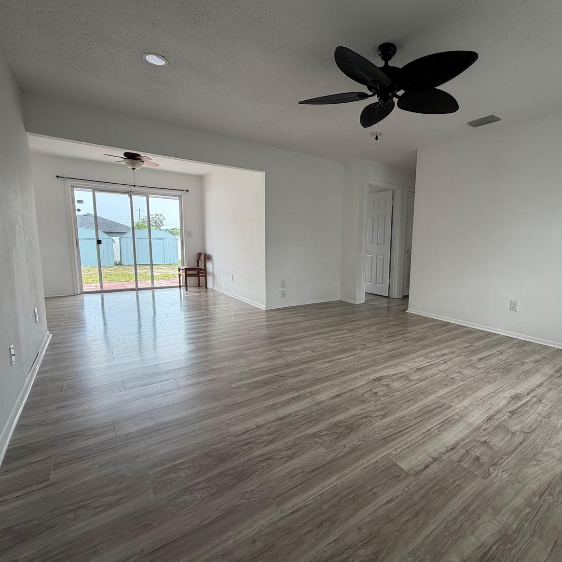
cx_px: 340
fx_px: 312
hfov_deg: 82.9
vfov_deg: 84.0
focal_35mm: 17
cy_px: 282
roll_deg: -1.1
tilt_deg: -7.8
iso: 64
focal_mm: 2.22
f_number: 2.2
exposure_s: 1/121
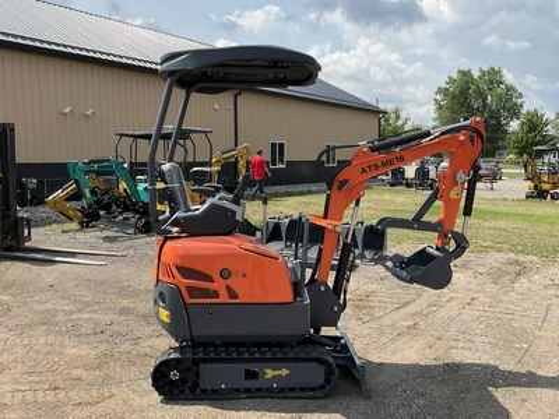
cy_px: 210
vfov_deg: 48.2
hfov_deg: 61.7
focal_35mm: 29
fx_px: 468
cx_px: 280
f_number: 1.8
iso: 25
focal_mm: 3
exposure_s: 1/1144
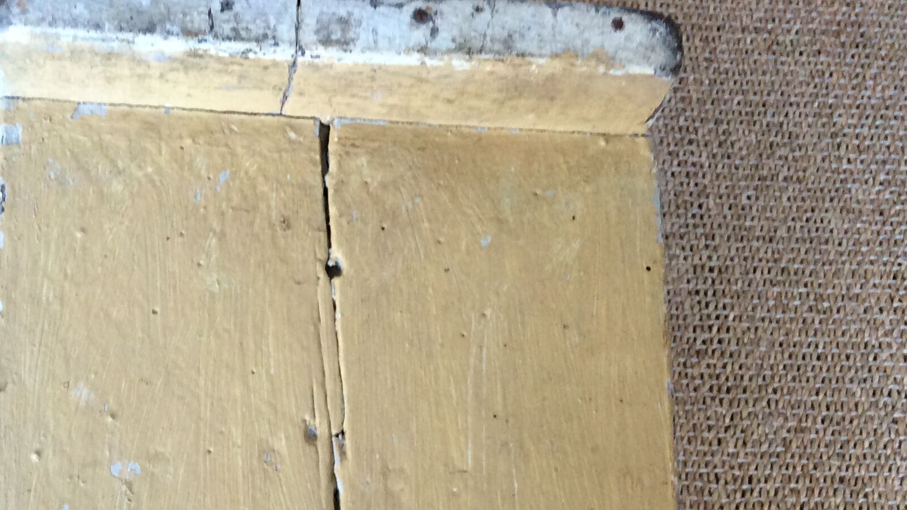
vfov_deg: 20.9
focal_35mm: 56
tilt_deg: -68.3
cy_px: 482
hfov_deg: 36.5
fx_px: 1347
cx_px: 245
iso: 100
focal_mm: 3.3
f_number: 2.4
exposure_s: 1/25
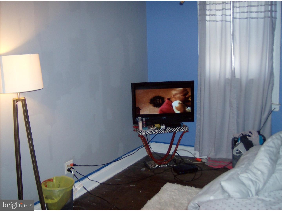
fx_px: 293
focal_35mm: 36
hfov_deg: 51.4
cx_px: 141
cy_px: 106
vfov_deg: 39.7
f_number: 2.8
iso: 200
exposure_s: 1/60
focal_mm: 6
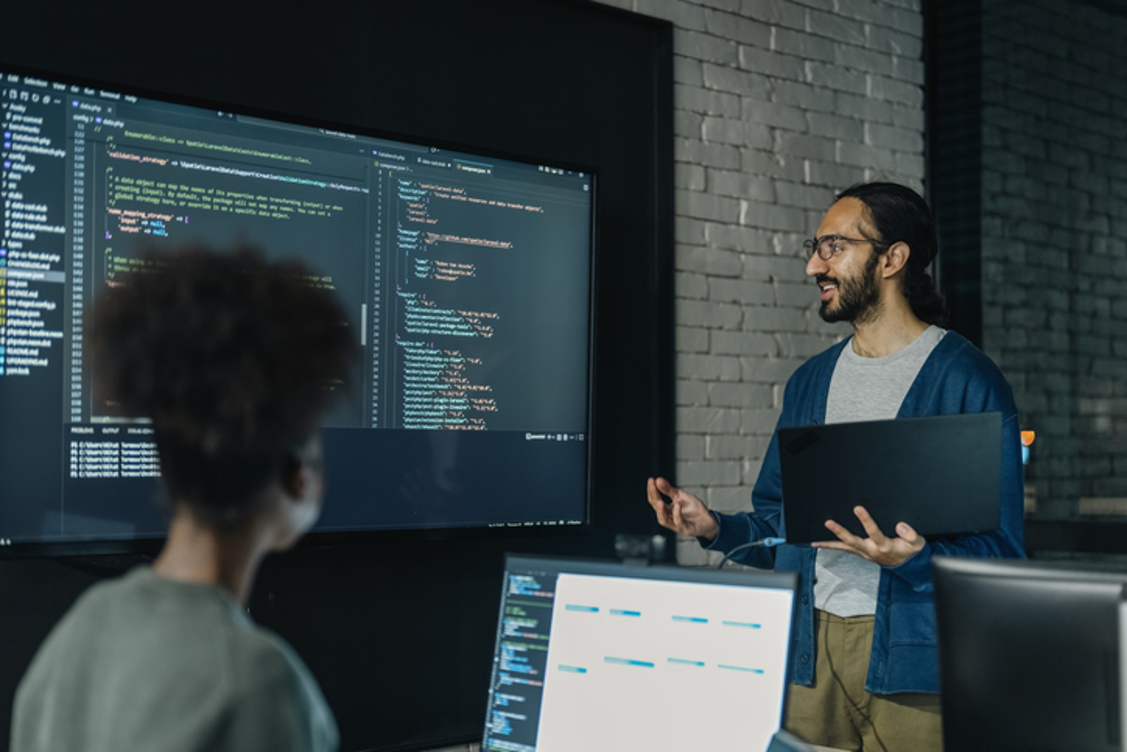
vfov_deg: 27.0
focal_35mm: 50
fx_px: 1565
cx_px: 564
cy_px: 376
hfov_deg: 39.6
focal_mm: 50
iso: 1250
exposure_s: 1/100
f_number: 1.2
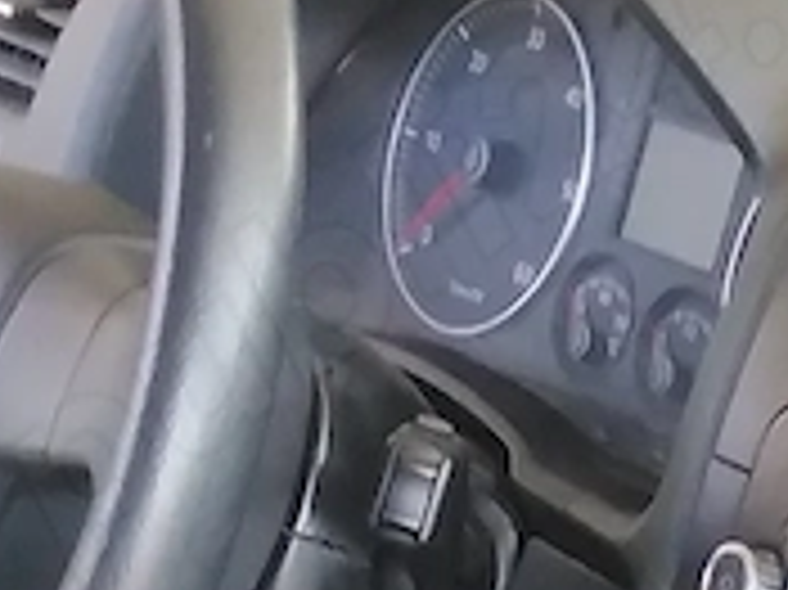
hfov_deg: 9.8
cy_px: 1572
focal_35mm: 198
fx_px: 4504
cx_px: 1013
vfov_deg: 6.9
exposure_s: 1/40
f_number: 1.8
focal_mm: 3.63
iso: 123
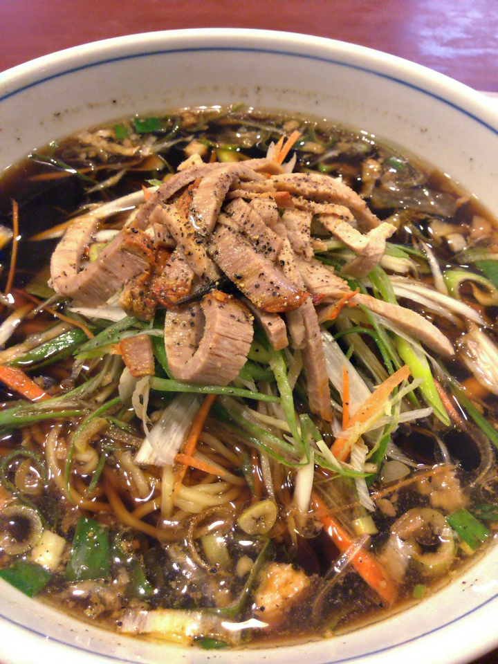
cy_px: 332
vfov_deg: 58.4
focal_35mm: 31
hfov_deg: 45.4
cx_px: 249
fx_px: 595
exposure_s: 1/30
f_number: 2.4
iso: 400
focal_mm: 3.3
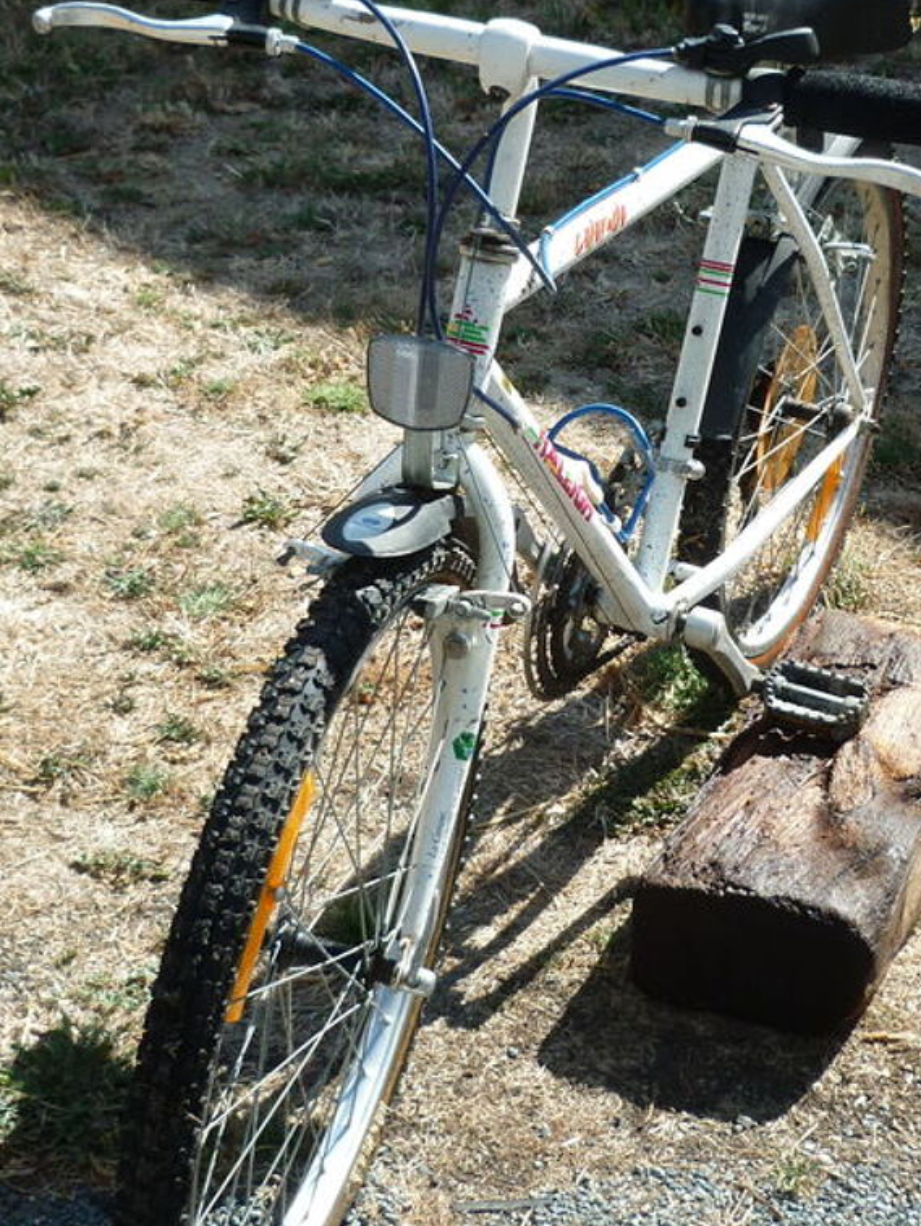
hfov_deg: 25.2
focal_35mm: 58
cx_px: 550
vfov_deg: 33.1
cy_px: 504
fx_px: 2056
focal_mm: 5.5
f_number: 2.8
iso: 80
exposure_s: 1/640
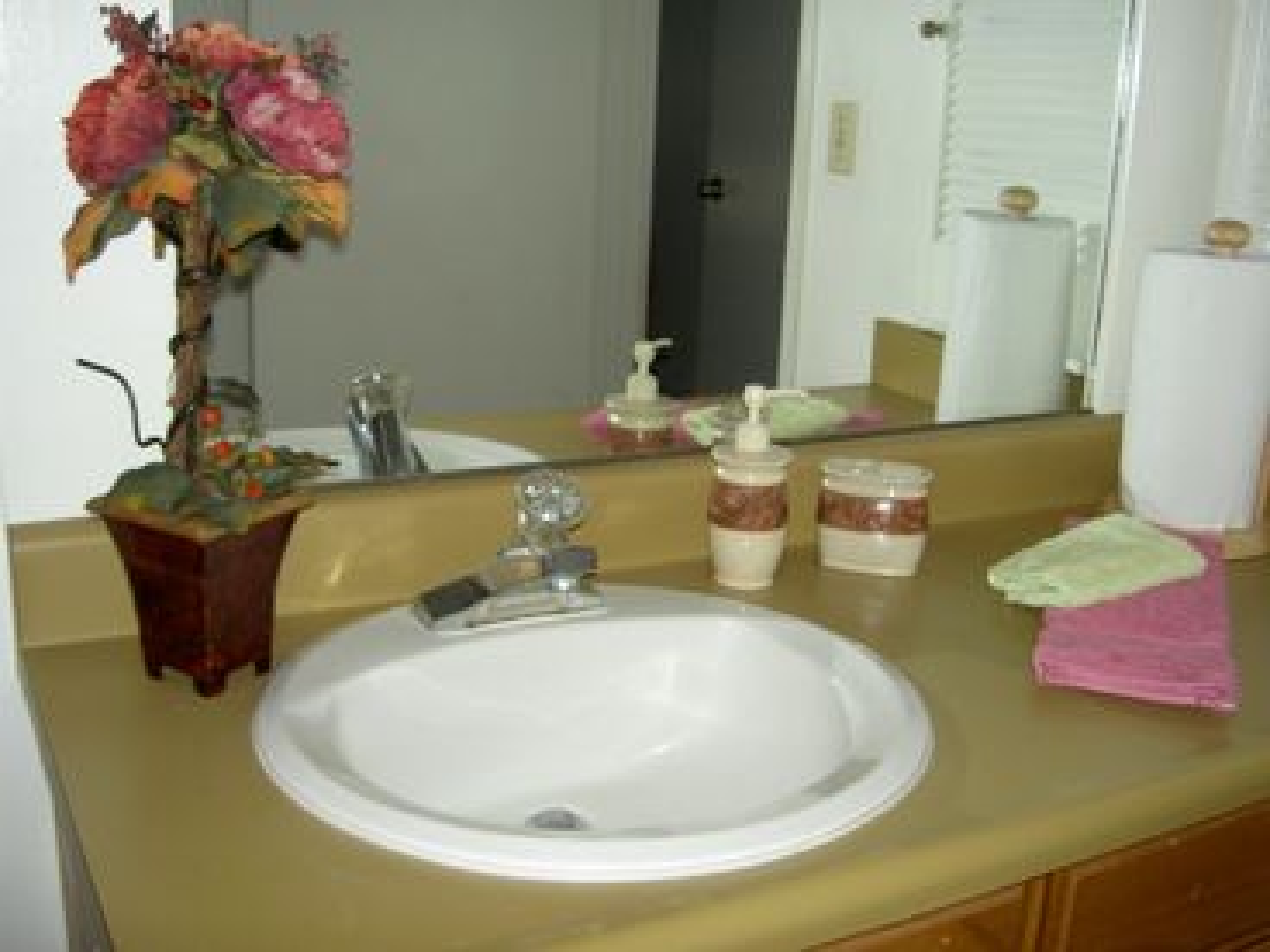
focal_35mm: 39
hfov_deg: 47.9
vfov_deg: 36.8
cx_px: 635
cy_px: 476
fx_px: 1431
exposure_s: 1/59.5
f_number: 2.8
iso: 100
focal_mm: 8
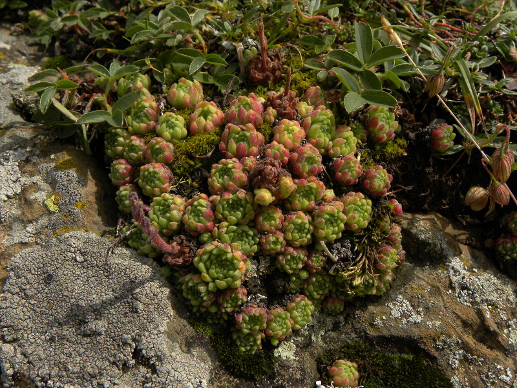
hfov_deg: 45.8
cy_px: 194
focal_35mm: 41
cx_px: 258
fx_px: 612
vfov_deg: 35.1
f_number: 5
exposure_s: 1/500
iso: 64
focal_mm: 7.3
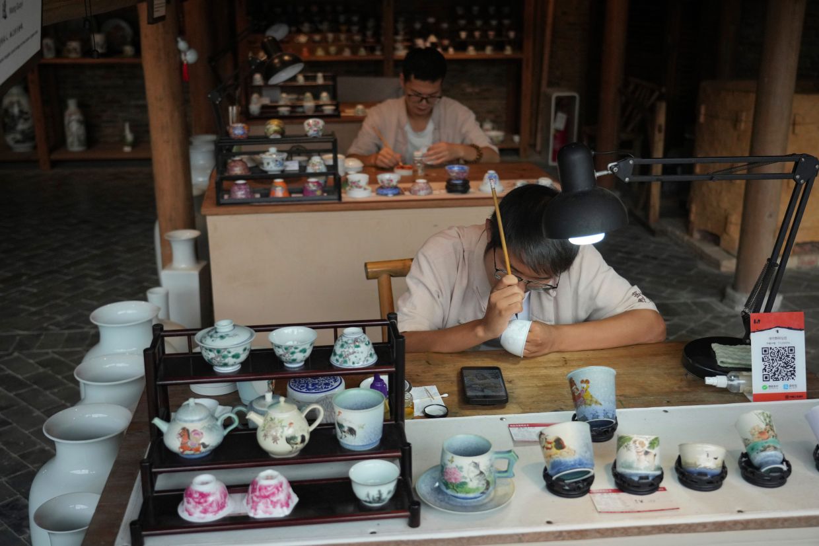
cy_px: 273
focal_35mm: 40
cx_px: 410
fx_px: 910
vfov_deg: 33.4
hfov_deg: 48.5
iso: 2000
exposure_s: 1/2500
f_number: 4
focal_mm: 40
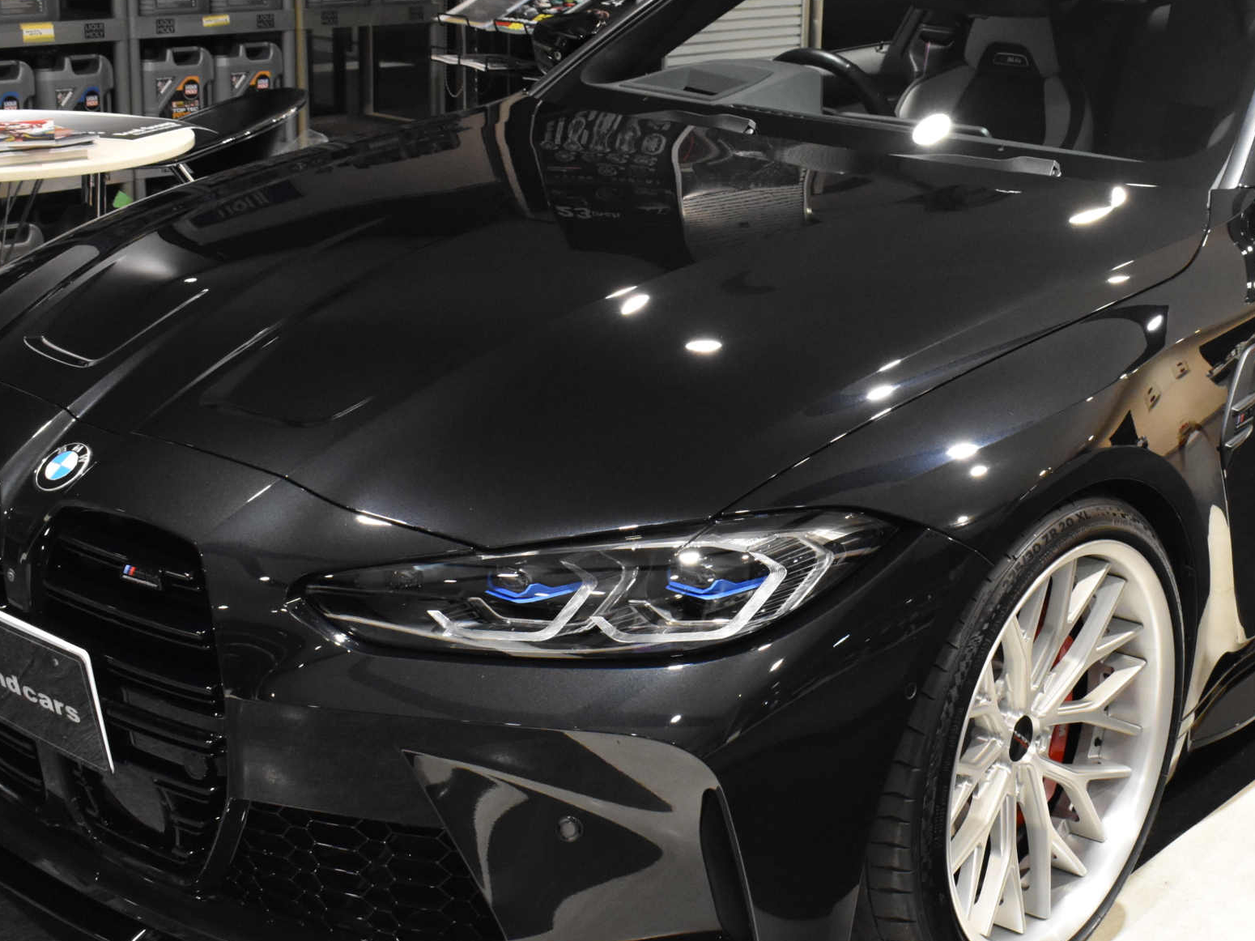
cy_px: 452
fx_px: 1986
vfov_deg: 26.6
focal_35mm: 55
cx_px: 806
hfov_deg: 34.8
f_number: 8
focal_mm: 23
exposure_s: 1/40
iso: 2800
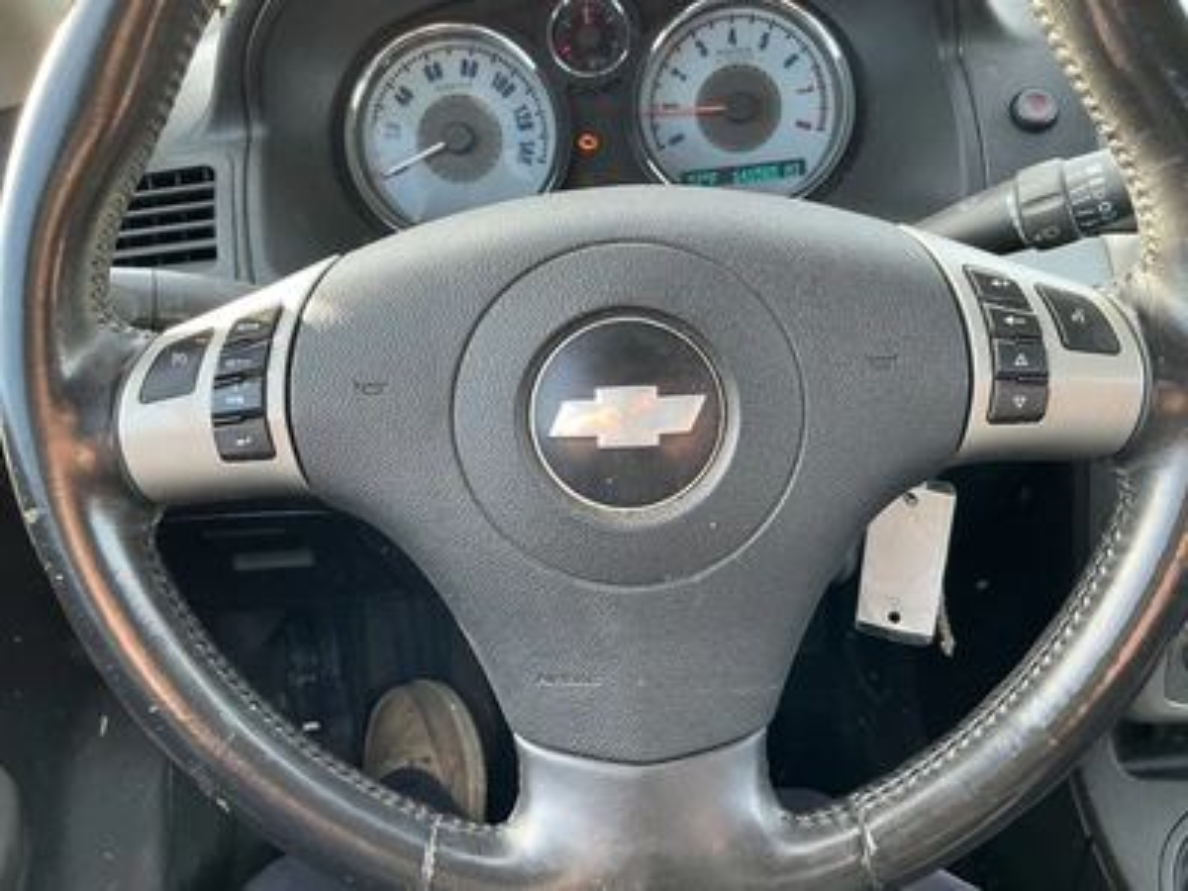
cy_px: 446
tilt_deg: -29.5
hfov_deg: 63.4
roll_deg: +7.3
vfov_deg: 49.7
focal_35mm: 28
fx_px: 961
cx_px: 594
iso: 64
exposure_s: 1/84
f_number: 1.8
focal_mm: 3
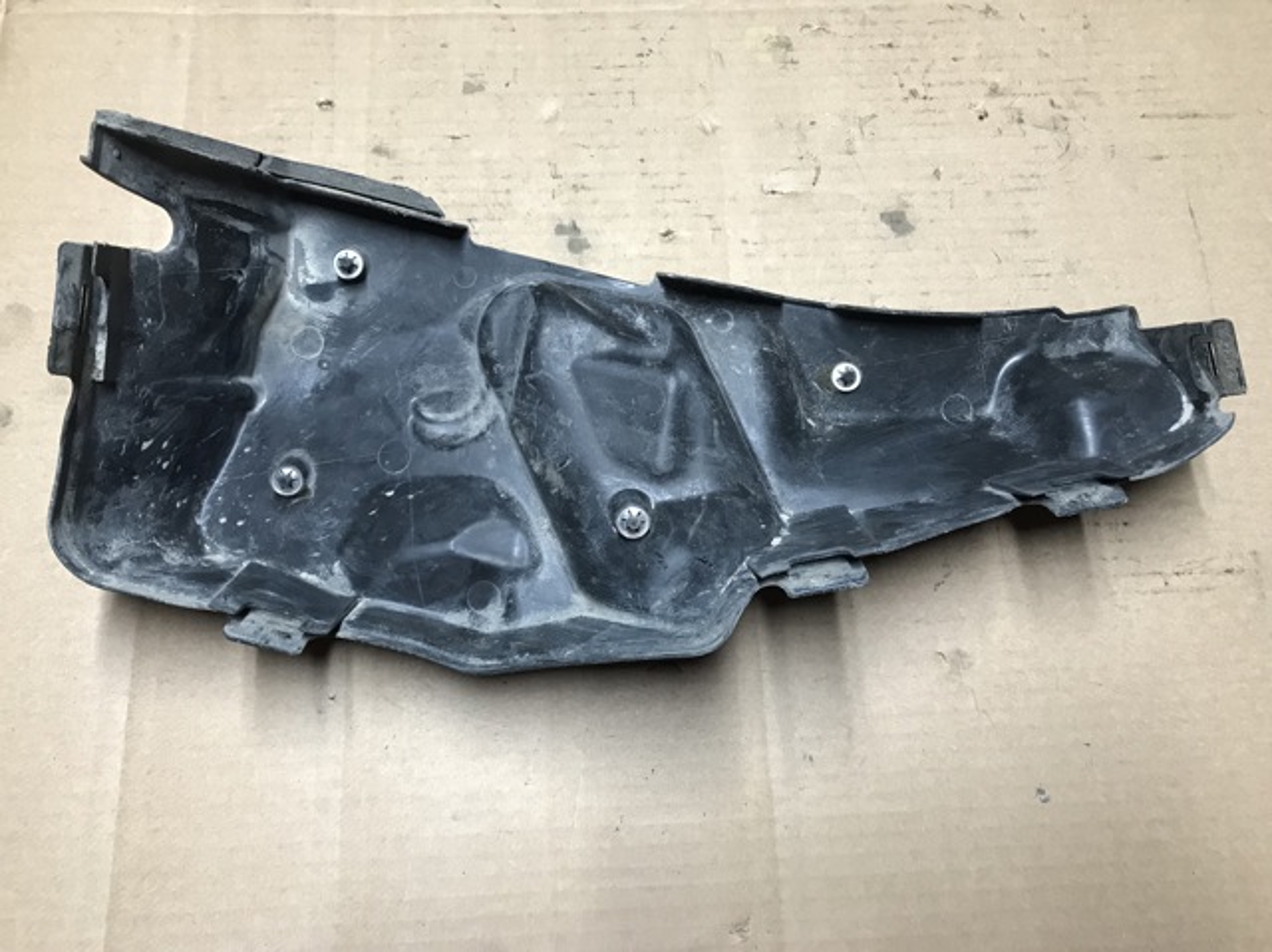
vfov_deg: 49.7
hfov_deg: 63.5
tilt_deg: -71.6
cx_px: 636
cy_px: 476
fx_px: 1028
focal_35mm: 28
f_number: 1.8
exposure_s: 1/17
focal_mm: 3.99
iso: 40
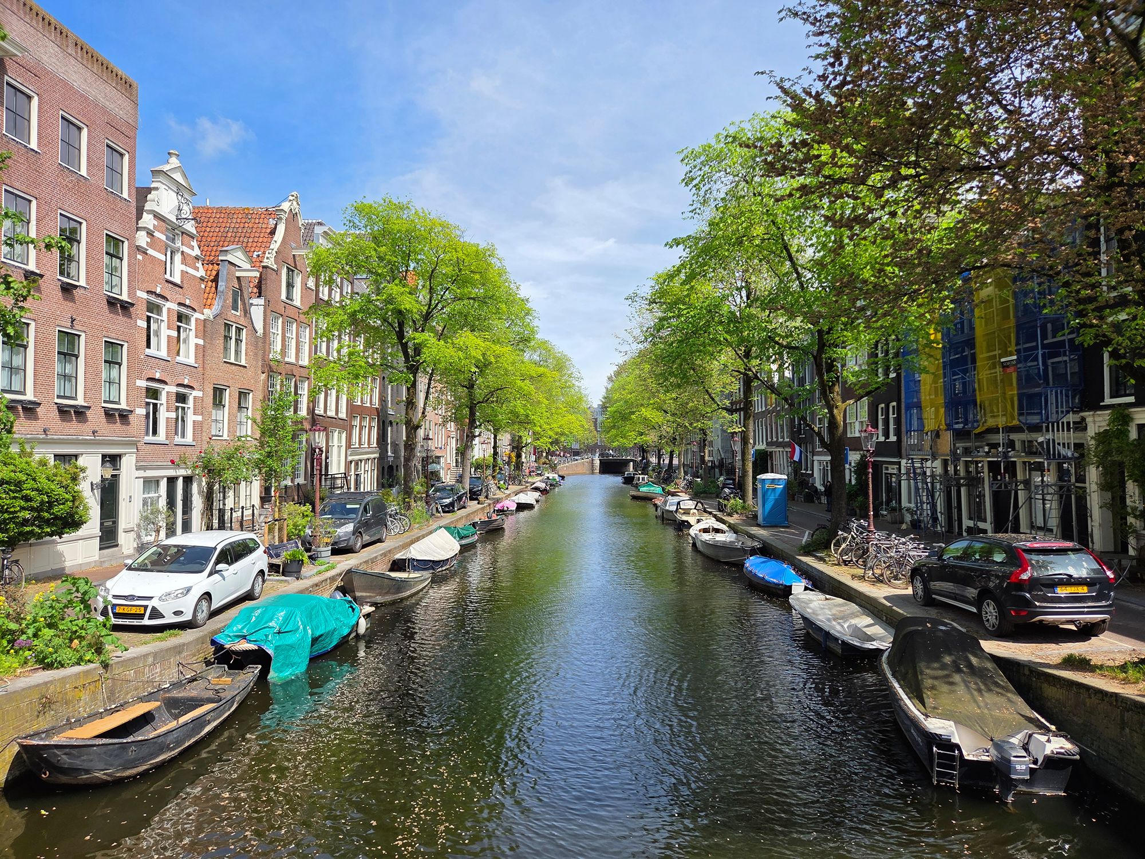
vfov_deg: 58.9
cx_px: 572
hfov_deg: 73.9
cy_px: 430
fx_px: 761
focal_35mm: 23
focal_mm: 5.4
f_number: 1.8
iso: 80
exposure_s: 1/2961
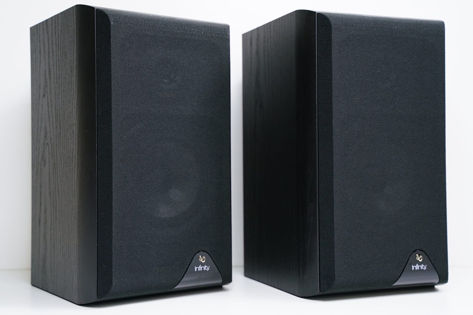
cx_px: 236
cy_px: 158
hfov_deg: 38.2
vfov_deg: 26.0
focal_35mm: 52
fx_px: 683
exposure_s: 1/50
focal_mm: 52
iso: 1000
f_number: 4.5
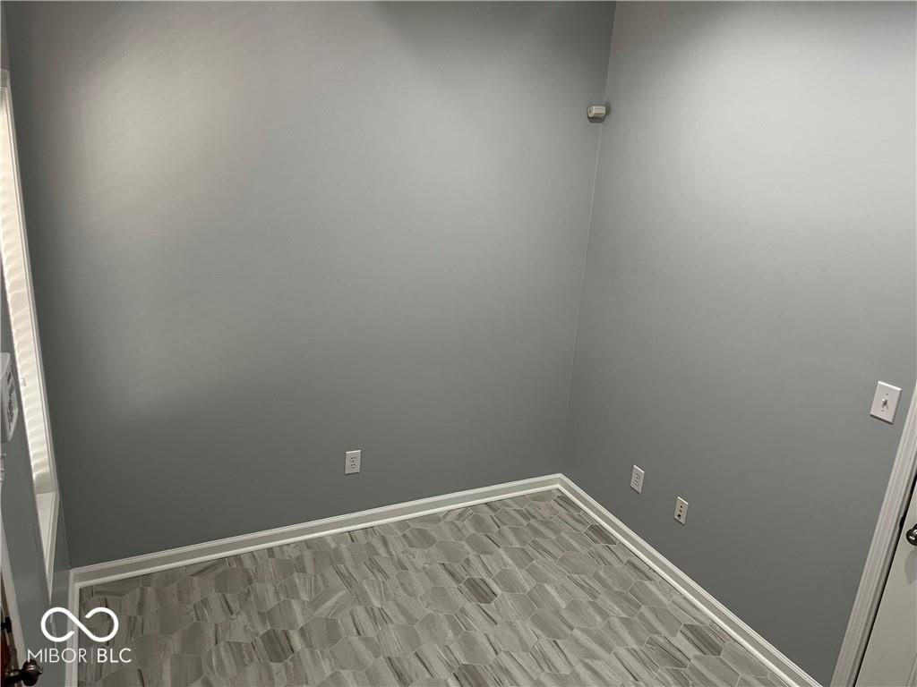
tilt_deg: -15.4
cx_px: 458
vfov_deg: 53.1
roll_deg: -3.6
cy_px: 344
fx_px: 689
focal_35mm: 26
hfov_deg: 67.3
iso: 125
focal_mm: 5.1
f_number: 1.6
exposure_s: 1/60
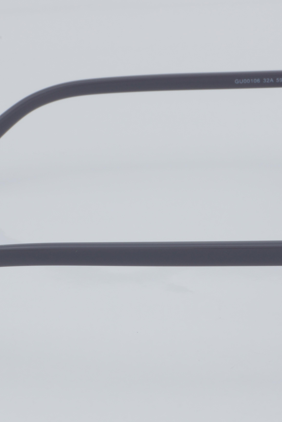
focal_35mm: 129
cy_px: 223
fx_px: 1515
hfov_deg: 10.6
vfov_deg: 15.9
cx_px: 176
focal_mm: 50
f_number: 32
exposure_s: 1/4
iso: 100
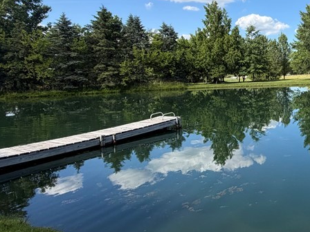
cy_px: 94
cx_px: 293
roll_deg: +2.8
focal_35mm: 32
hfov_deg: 49.1
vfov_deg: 44.0
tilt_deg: -4.3
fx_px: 287
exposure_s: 1/770
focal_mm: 2.22
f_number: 2.2
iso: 40
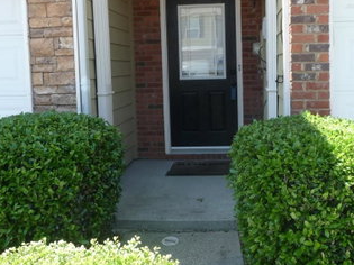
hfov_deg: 48.8
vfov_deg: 37.5
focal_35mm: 38
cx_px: 208
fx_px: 388
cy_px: 106
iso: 100
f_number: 3.3
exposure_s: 1/160
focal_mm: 4.7
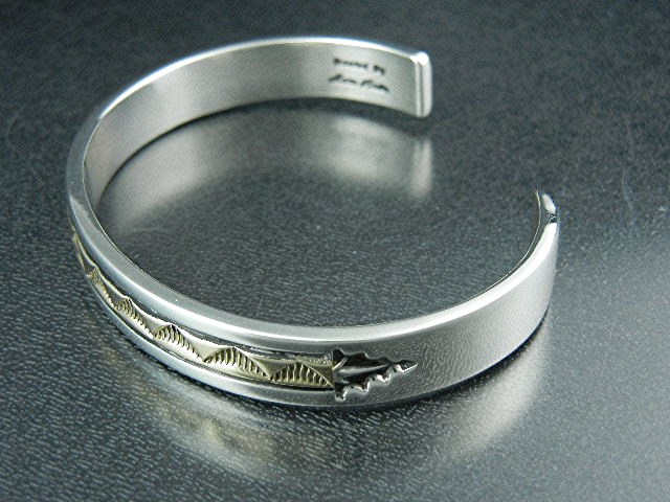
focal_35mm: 68
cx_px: 335
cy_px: 251
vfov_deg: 21.6
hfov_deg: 28.6
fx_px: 1316
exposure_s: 1/28.5
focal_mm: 12.2
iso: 400
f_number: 4.1
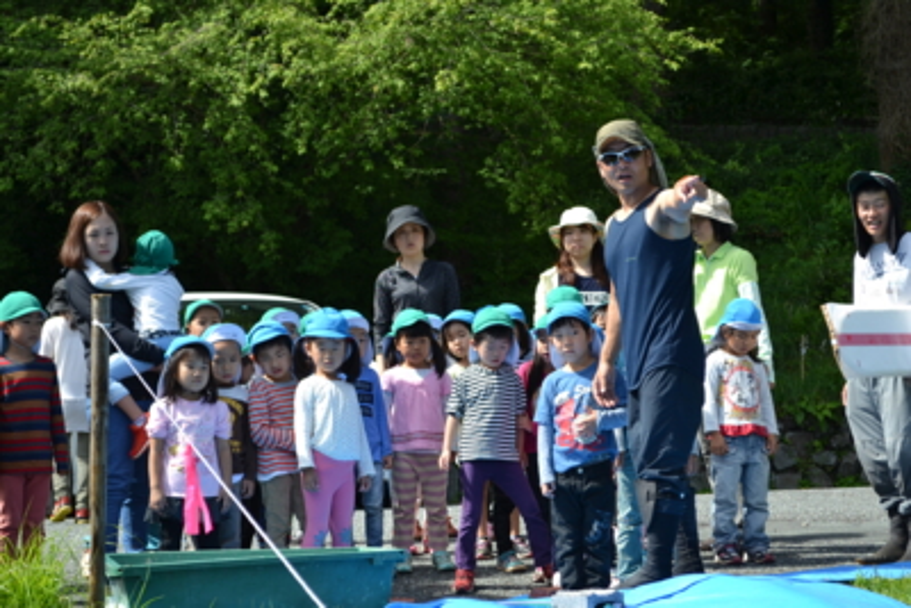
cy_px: 304
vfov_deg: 16.6
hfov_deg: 24.6
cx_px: 456
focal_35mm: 82
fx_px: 2088
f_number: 5.6
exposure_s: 1/125
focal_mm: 55
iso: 100
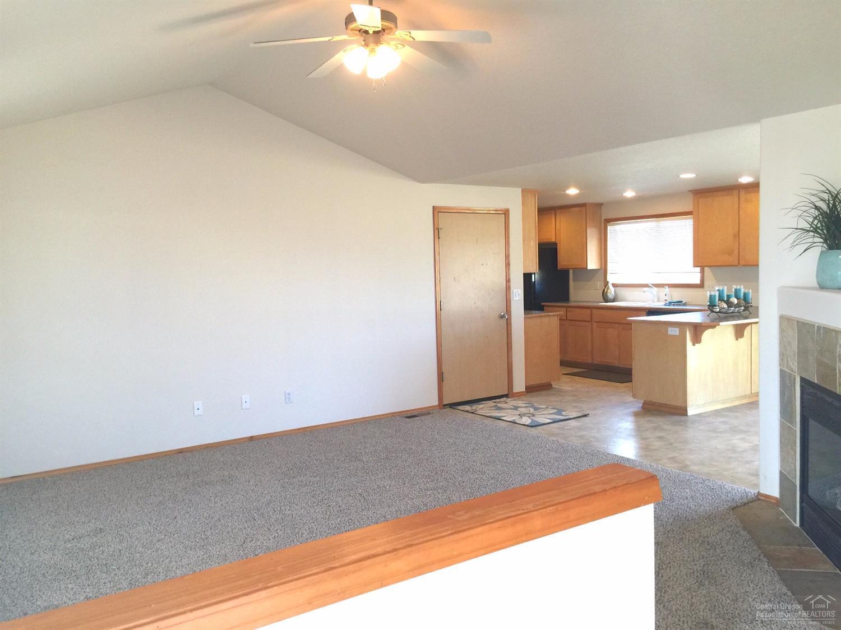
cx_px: 420
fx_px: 704
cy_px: 315
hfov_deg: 61.7
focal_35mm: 29
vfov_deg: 48.2
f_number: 2.2
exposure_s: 1/30
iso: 40
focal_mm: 4.15
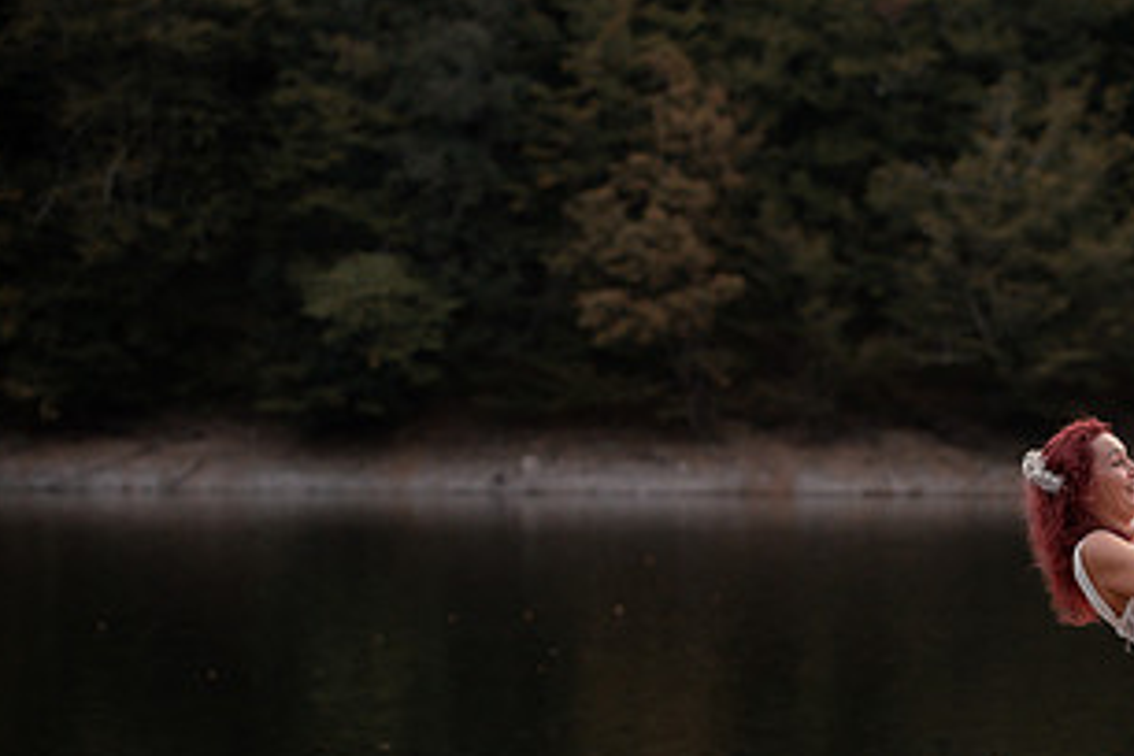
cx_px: 952
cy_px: 699
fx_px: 4945
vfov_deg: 8.7
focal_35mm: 157
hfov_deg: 13.0
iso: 640
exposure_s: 1/1000
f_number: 3.2
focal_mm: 80
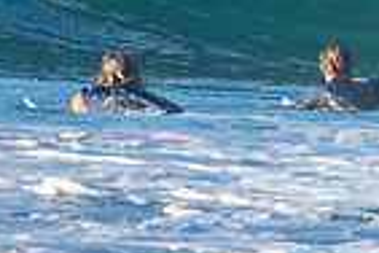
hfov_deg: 0.7
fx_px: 32455
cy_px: -133
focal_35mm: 3083
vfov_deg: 0.4
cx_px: 667
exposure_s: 1/1250
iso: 450
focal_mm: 500
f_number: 5.6
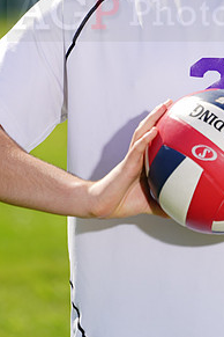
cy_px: 5
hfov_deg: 2.0
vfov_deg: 3.0
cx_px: 213
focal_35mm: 682
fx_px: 6365
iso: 64
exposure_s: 1/200
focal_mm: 342
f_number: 7.1
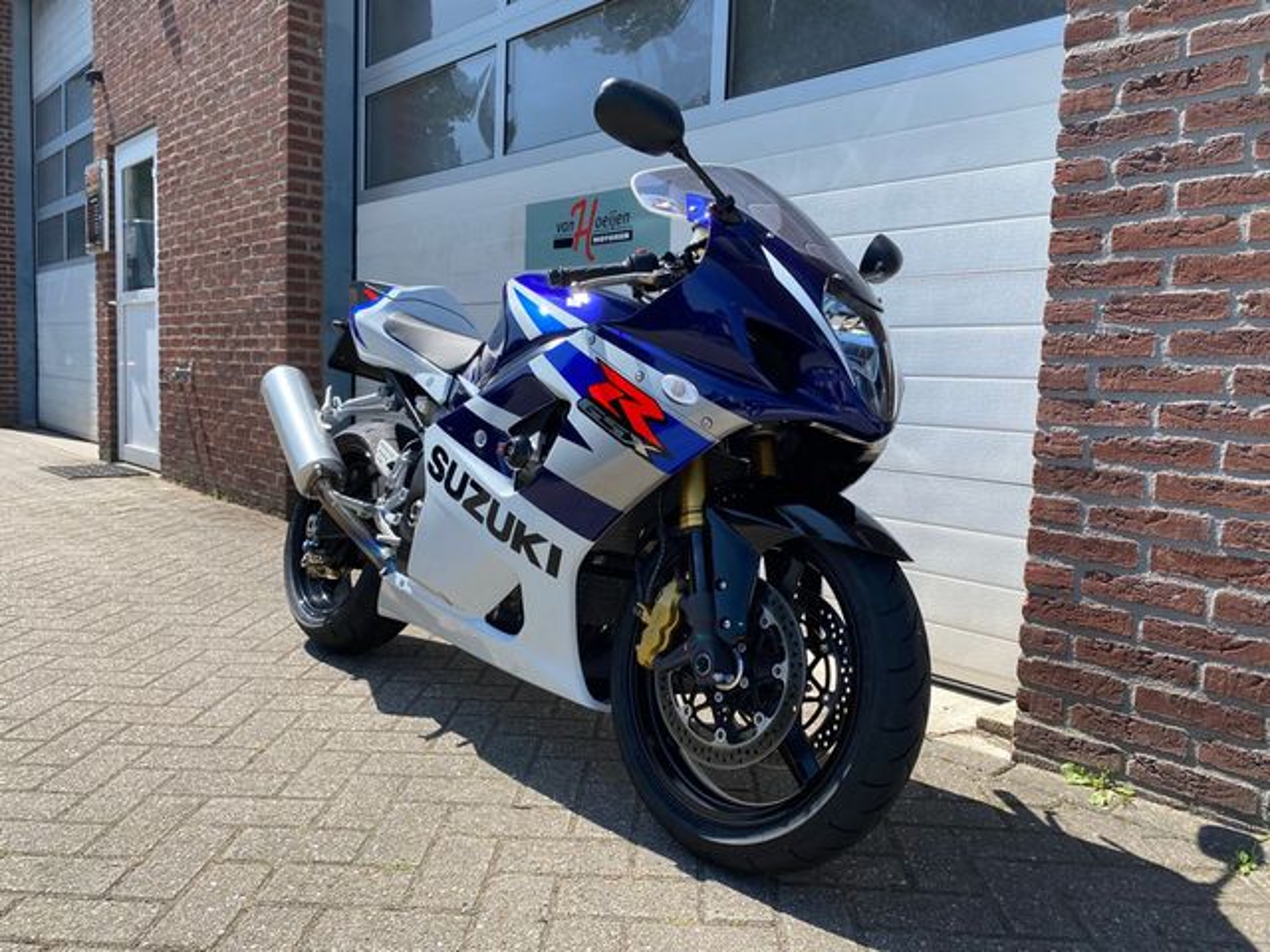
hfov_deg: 67.3
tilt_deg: -6.1
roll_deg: -3.2
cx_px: 635
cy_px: 476
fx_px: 954
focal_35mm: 26
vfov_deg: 53.1
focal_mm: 4.25
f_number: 1.8
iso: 32
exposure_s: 1/1608
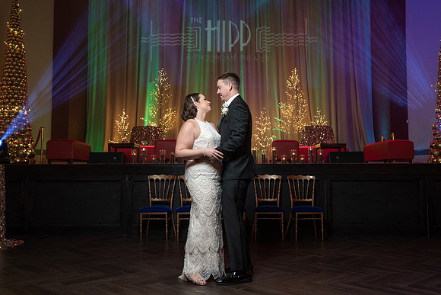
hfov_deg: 52.5
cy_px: 144
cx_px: 226
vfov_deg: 36.4
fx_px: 447
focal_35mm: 36
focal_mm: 35
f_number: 4
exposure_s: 1/100
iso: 2000
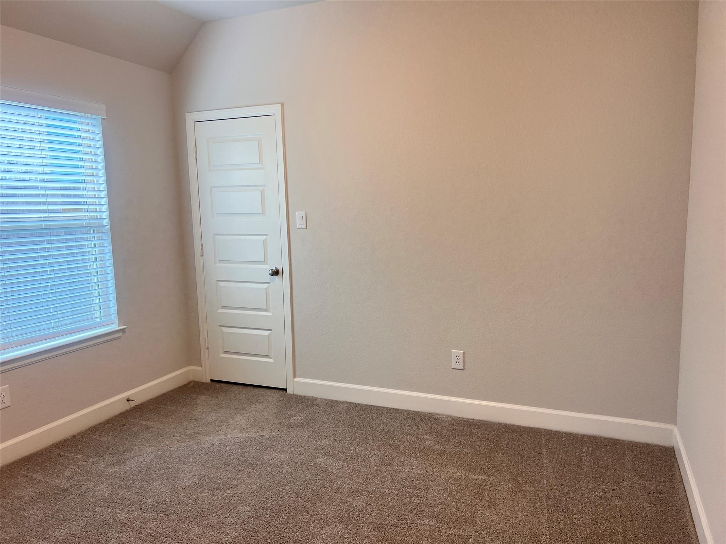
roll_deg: +0.9
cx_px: 363
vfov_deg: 53.1
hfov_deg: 67.3
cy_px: 272
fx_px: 545
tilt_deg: -7.2
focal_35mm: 26
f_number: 1.5
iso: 100
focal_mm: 5.7
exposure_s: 1/60
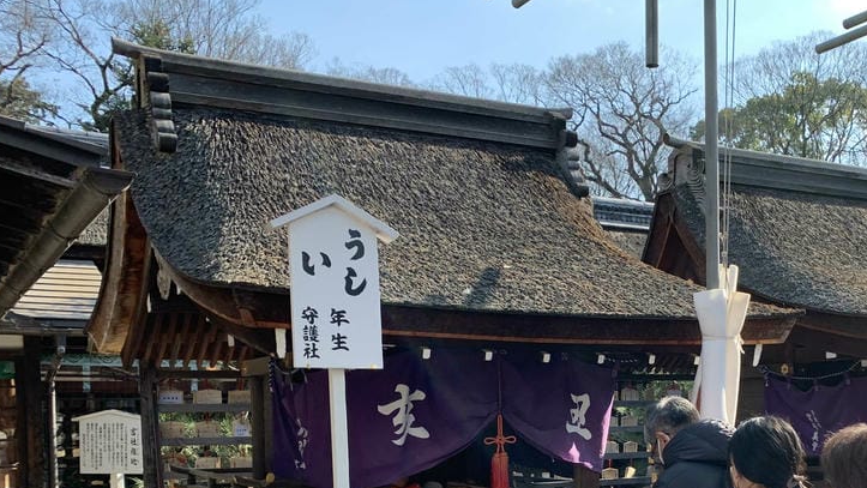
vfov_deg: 24.6
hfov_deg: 42.2
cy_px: 451
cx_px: 668
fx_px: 1081
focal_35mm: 47
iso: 25
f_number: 1.8
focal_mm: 4.25
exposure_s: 1/485
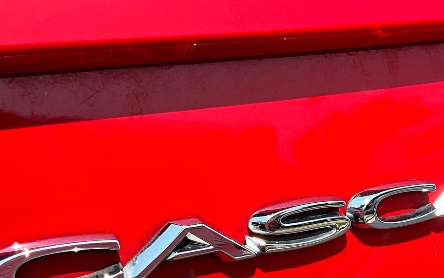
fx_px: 653
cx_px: 321
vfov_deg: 23.5
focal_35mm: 54
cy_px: 231
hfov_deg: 36.8
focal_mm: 3
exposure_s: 1/770
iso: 25
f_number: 1.8
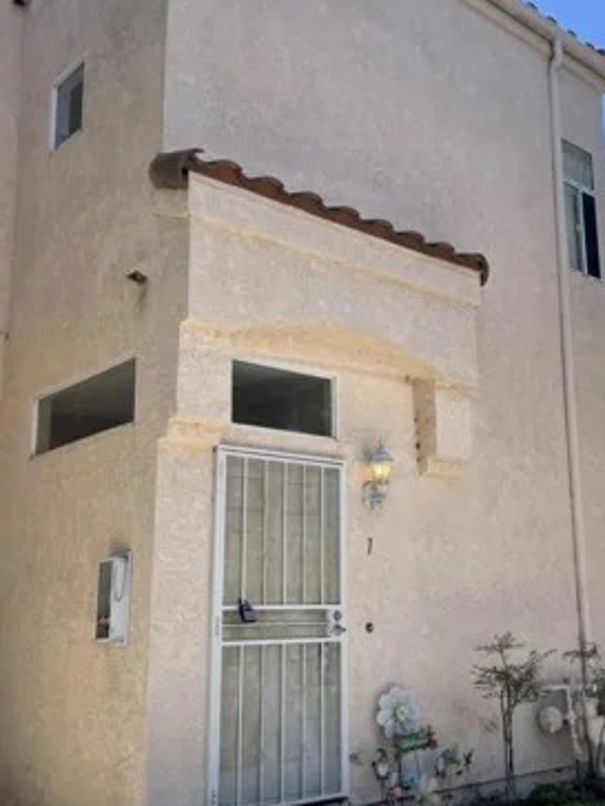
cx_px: 412
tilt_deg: +14.4
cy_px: 418
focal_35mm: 40
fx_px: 932
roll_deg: +3.6
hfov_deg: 35.5
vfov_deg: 46.8
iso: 32
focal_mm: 4.2
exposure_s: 1/1795
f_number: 1.6
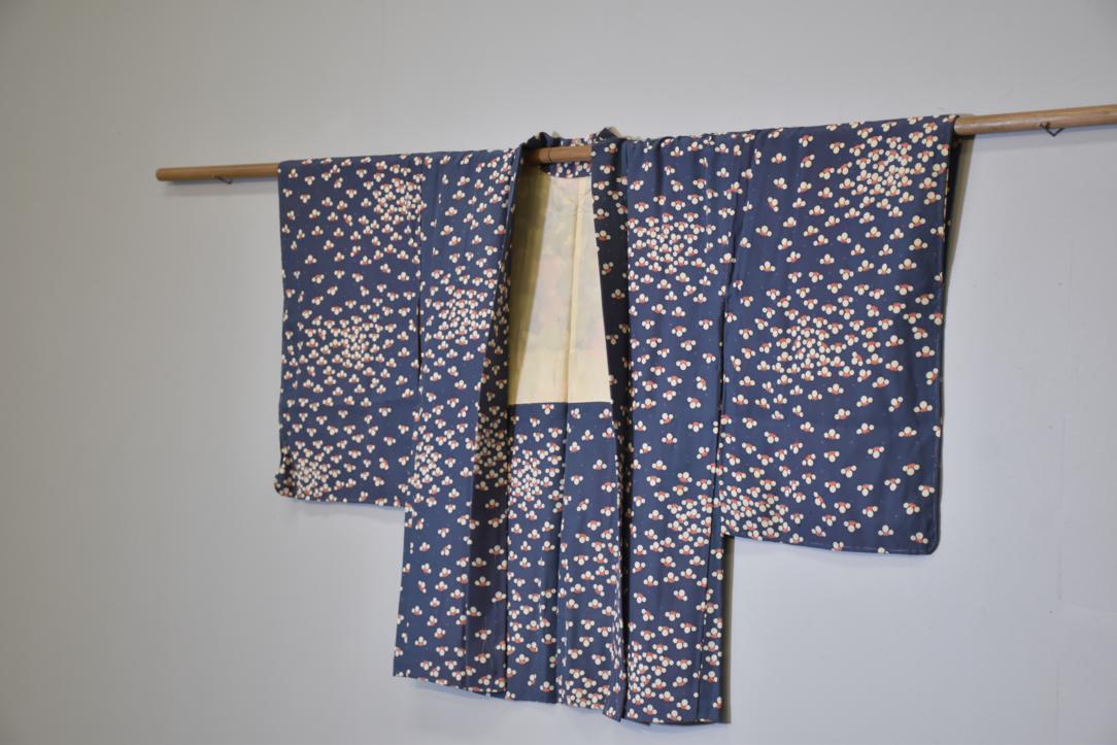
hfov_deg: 28.1
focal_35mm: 72
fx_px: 2234
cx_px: 558
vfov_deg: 18.9
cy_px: 372
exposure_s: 1/60
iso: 400
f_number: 4.5
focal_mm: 48
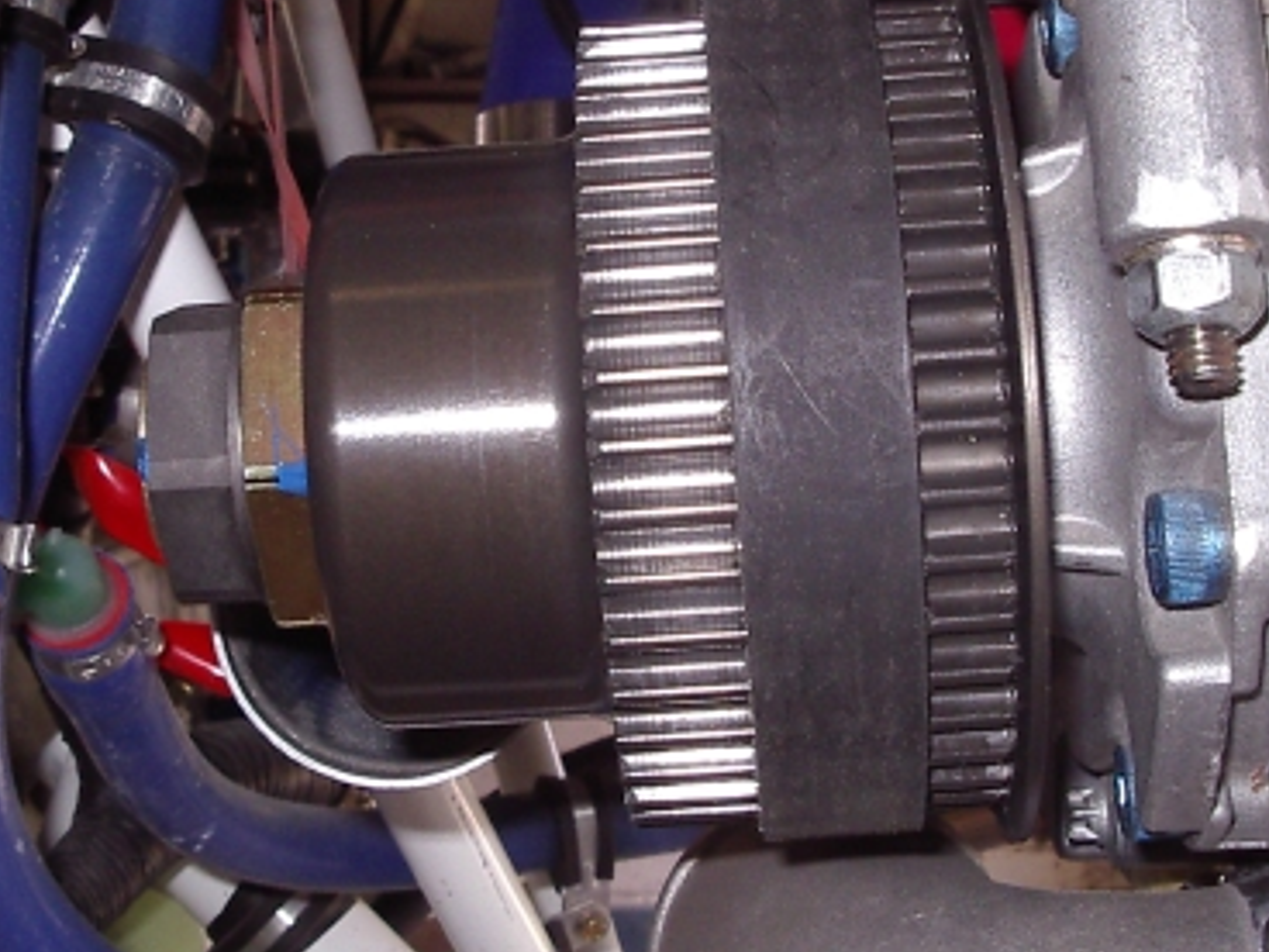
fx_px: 2420
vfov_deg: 22.1
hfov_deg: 29.4
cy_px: 290
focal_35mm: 66
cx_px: 610
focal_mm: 5.8
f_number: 4.8
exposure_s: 1/60
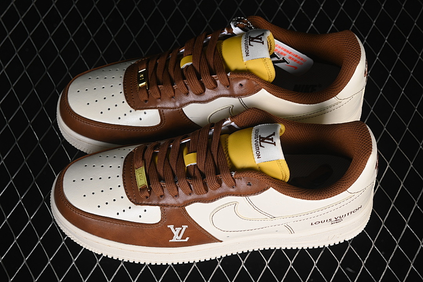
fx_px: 881
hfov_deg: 27.0
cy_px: 141
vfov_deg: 18.2
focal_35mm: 75
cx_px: 212
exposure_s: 1/80
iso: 160
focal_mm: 50
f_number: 7.1
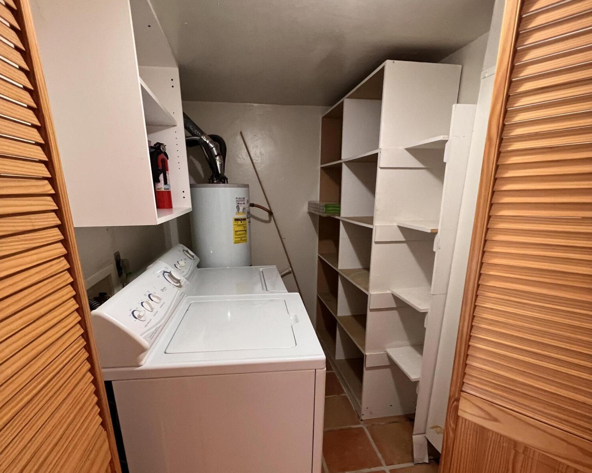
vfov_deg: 76.0
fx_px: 298
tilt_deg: -16.9
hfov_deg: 89.6
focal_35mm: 17
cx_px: 296
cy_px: 286
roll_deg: -0.4
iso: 500
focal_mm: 1.57
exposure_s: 1/60
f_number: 1.8
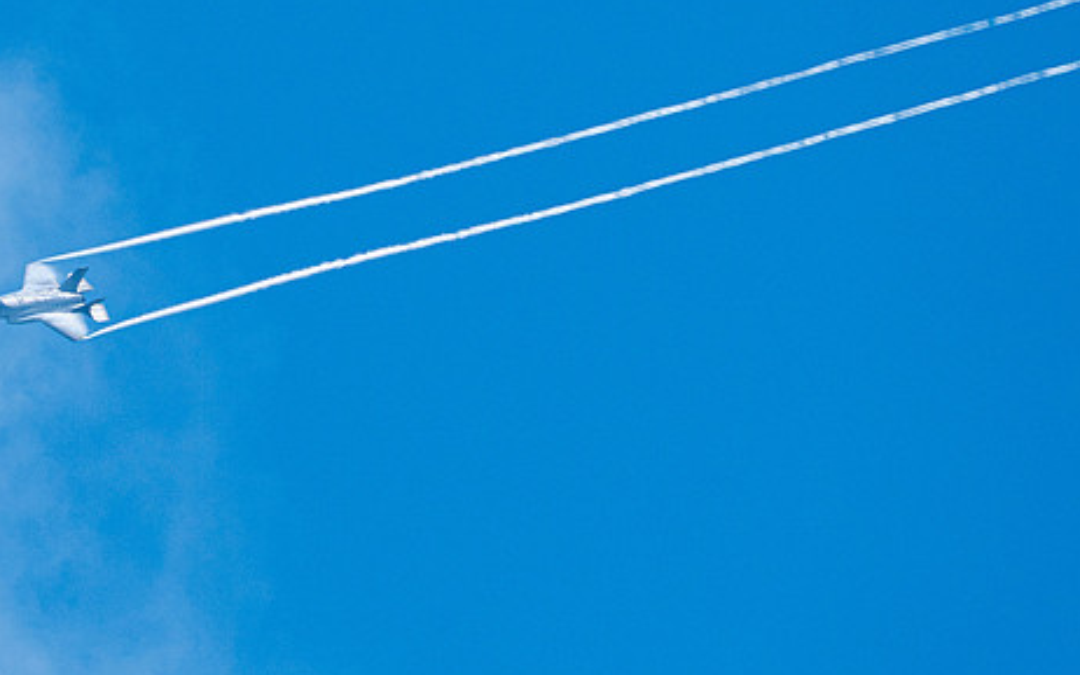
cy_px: 298
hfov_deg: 2.2
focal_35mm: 937
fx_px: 27586
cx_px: 200
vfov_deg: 1.4
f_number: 10
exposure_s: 1/1250
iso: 640
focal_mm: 400
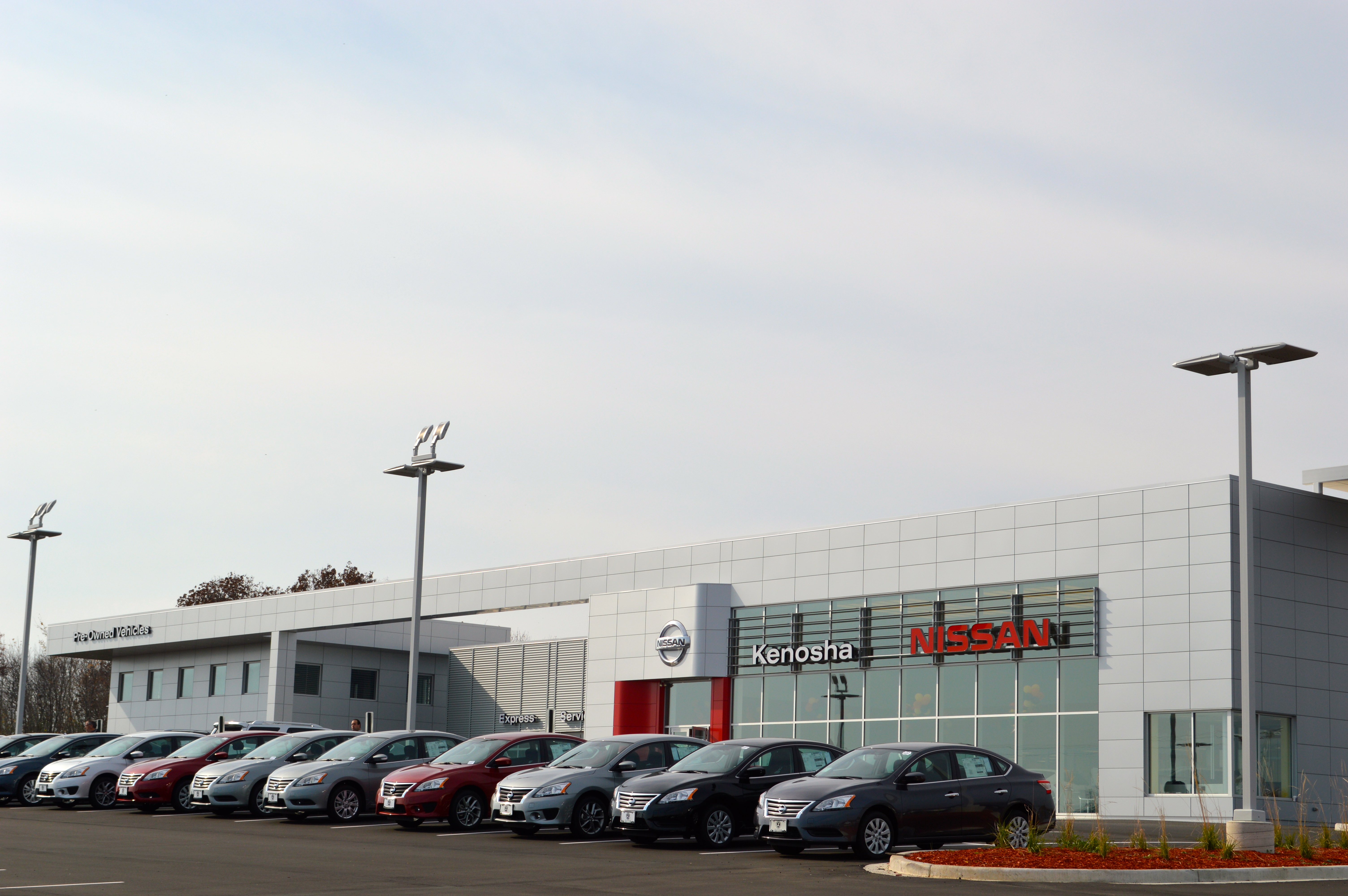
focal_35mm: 60
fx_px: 2245
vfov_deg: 22.6
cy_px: 448
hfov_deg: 33.4
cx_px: 674
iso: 100
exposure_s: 1/320
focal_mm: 40
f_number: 9
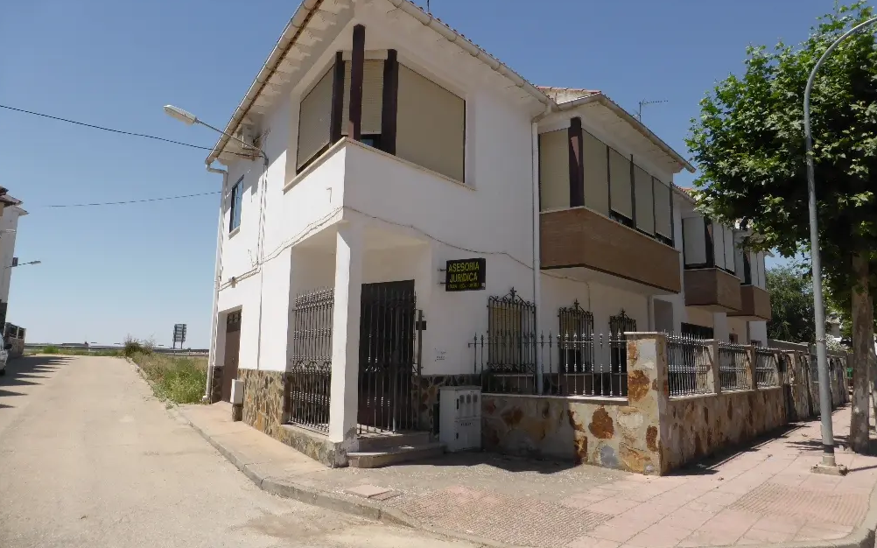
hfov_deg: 70.4
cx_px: 440
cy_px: 255
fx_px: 621
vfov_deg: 47.6
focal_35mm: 26
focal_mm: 4.3
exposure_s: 1/1600
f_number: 3.3
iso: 100
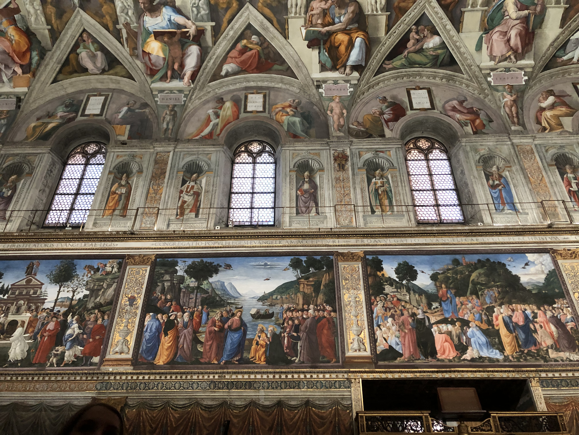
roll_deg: +0.8
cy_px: 218
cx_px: 290
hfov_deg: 63.4
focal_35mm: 28
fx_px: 468
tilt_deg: +34.6
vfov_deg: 49.7
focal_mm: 4
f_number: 1.8
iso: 100
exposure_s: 1/13
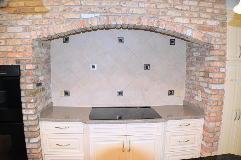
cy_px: 80
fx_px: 221
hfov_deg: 57.2
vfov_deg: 40.0
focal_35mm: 33
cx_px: 120
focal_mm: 22
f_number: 5
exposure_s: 1/100
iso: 800
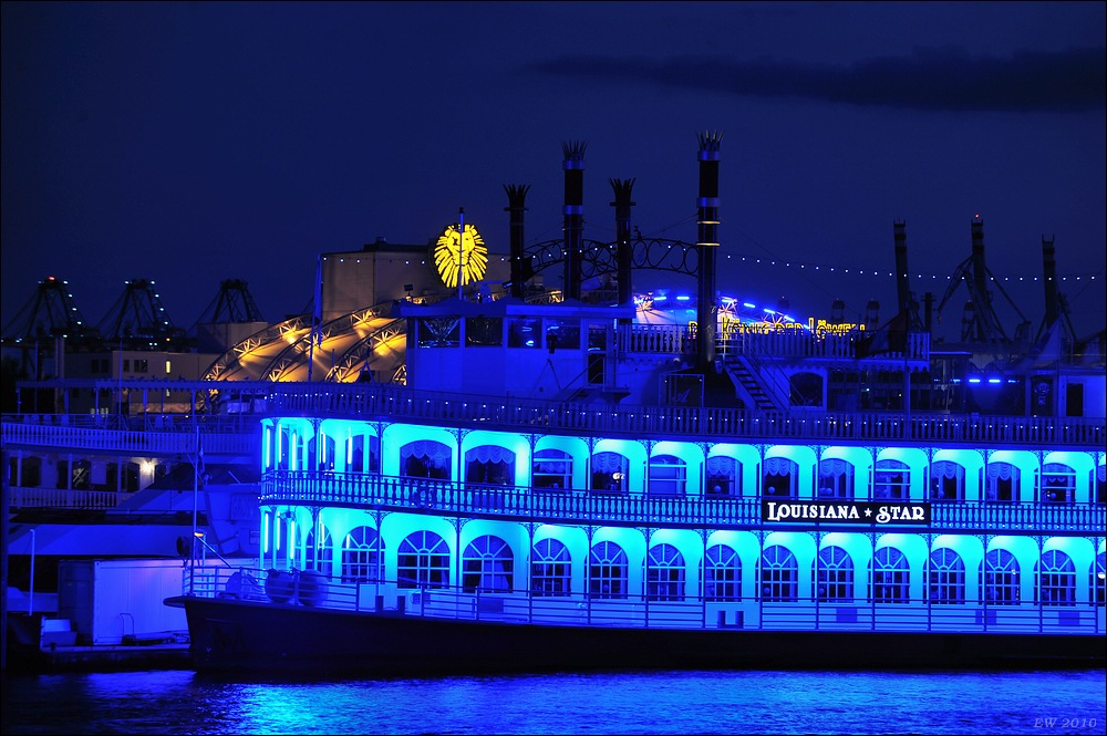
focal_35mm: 200
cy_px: 368
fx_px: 6145
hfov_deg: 10.3
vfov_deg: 6.9
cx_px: 554
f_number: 6.3
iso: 200
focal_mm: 200
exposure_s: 1/2
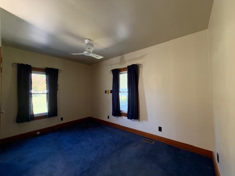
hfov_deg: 102.1
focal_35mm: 14
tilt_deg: +1.5
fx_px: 95
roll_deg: +0.5
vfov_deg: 85.7
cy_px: 88
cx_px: 118
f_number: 2.2
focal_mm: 2.22
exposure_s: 1/60
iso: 320
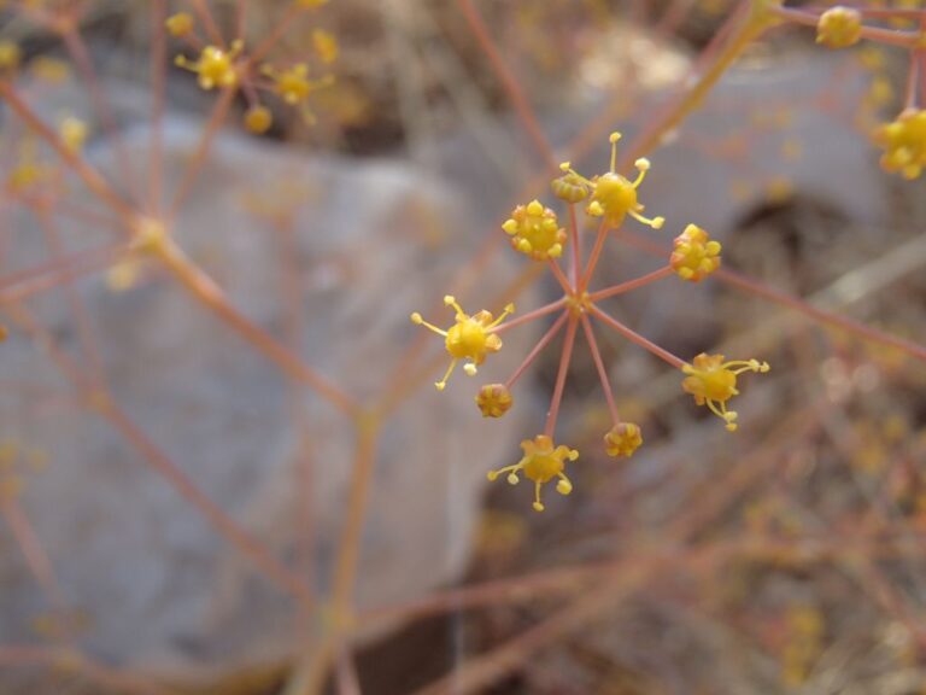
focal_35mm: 37
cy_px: 348
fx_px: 990
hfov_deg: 50.1
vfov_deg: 38.7
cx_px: 463
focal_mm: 6.64
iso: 100
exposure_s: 1/160
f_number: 4.7
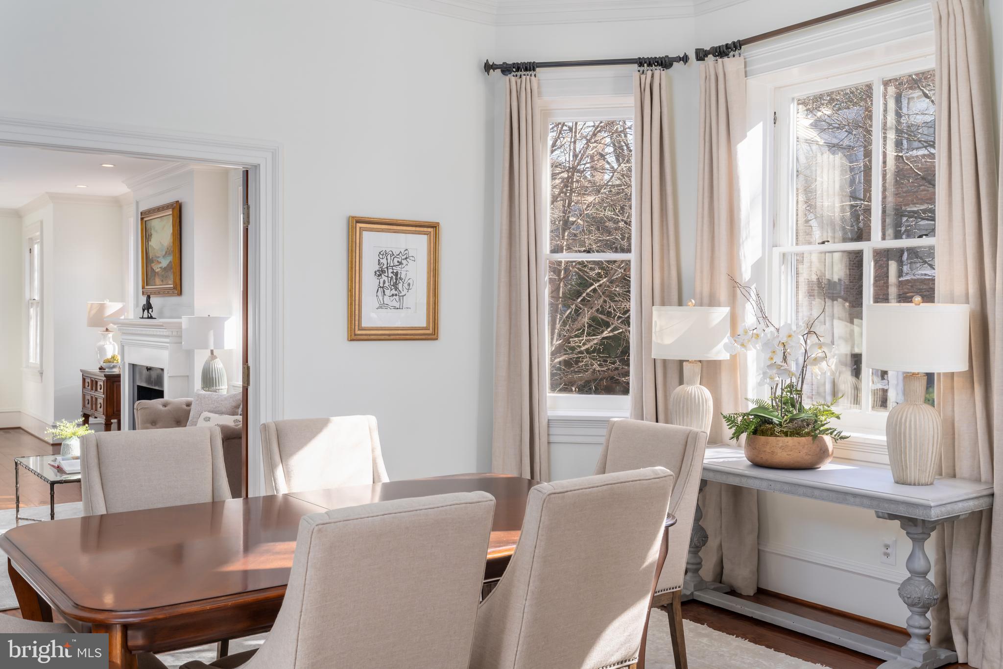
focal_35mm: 35
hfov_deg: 54.4
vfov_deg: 37.8
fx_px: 975
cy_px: 334
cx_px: 502
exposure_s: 1/30
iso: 800
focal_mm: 35
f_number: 9
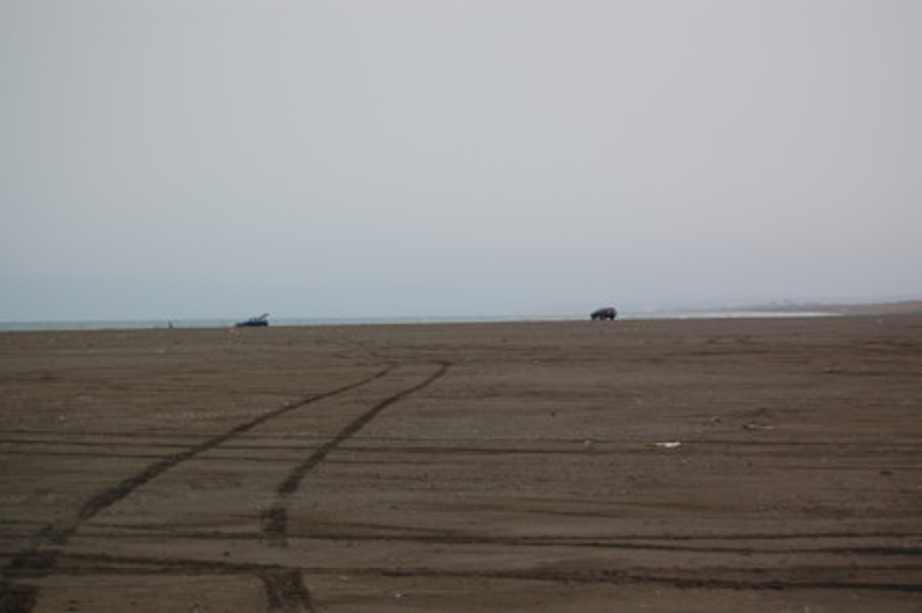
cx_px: 461
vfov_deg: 16.5
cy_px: 306
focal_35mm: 82
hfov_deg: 24.6
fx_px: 2111
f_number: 5.6
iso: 400
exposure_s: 1/125
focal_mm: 55
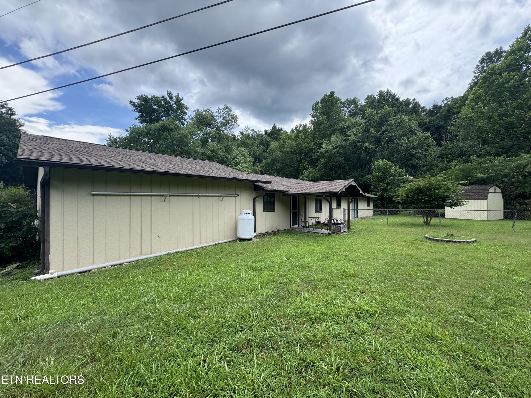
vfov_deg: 85.7
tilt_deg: +0.2
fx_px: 215
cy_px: 199
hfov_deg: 102.1
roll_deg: -0.9
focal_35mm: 14
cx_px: 266
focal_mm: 2.22
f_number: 2.2
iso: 40
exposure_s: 1/438
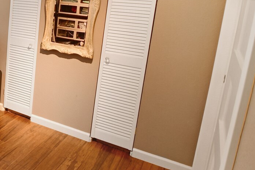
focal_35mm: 40
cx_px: -41
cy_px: 38
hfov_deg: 37.9
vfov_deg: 32.5
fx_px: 285
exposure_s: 4
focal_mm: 11
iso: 125
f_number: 11
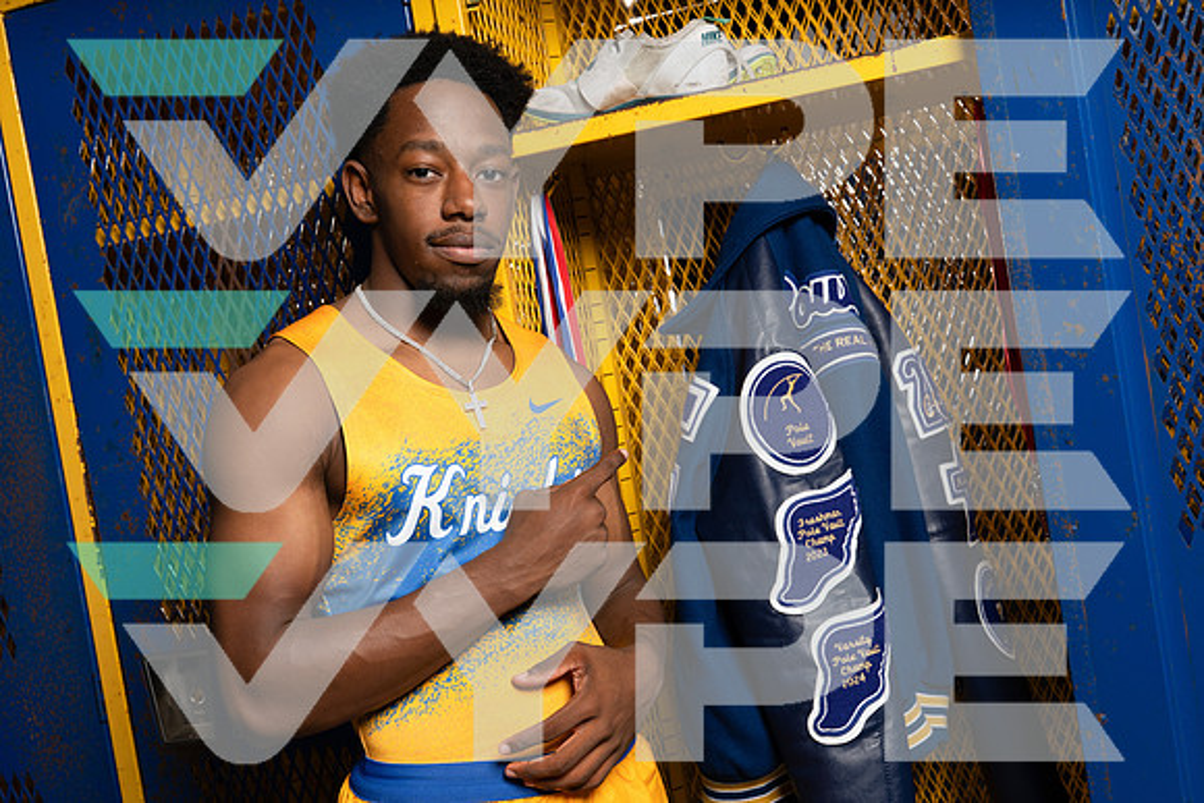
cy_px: 402
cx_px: 602
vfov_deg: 35.1
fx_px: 1271
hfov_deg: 50.7
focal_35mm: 38
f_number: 8
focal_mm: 38
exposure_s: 1/250
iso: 125
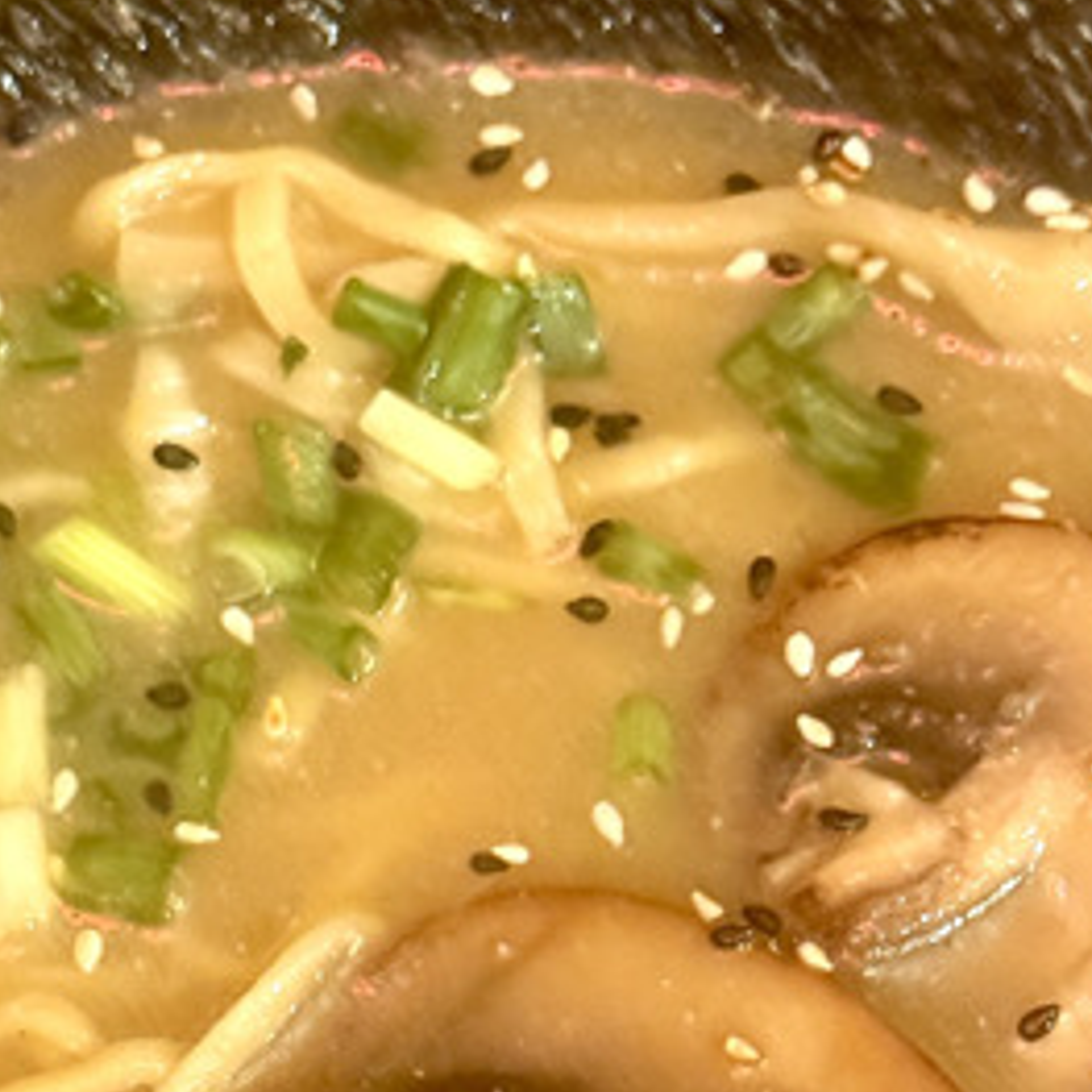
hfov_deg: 13.5
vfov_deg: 13.3
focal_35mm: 129
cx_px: 340
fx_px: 4604
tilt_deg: -71.9
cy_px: 1129
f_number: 1.78
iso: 500
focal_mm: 6.76
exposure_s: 1/33
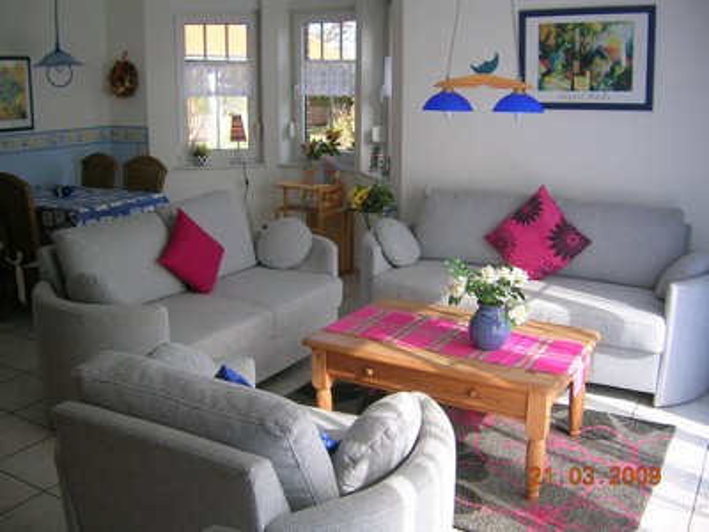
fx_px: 717
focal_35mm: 35
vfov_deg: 40.7
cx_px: 354
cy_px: 266
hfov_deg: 52.6
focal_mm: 5.4
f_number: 2.8
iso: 50
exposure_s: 1/178
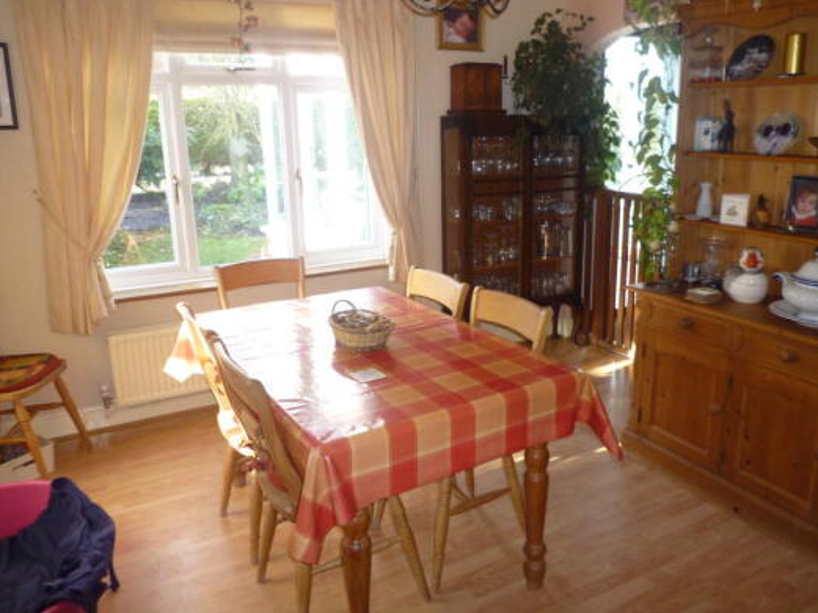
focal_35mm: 28
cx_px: 442
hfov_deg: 63.4
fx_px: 661
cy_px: 288
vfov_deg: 49.7
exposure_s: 1/30
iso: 160
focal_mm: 4.4
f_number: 2.8
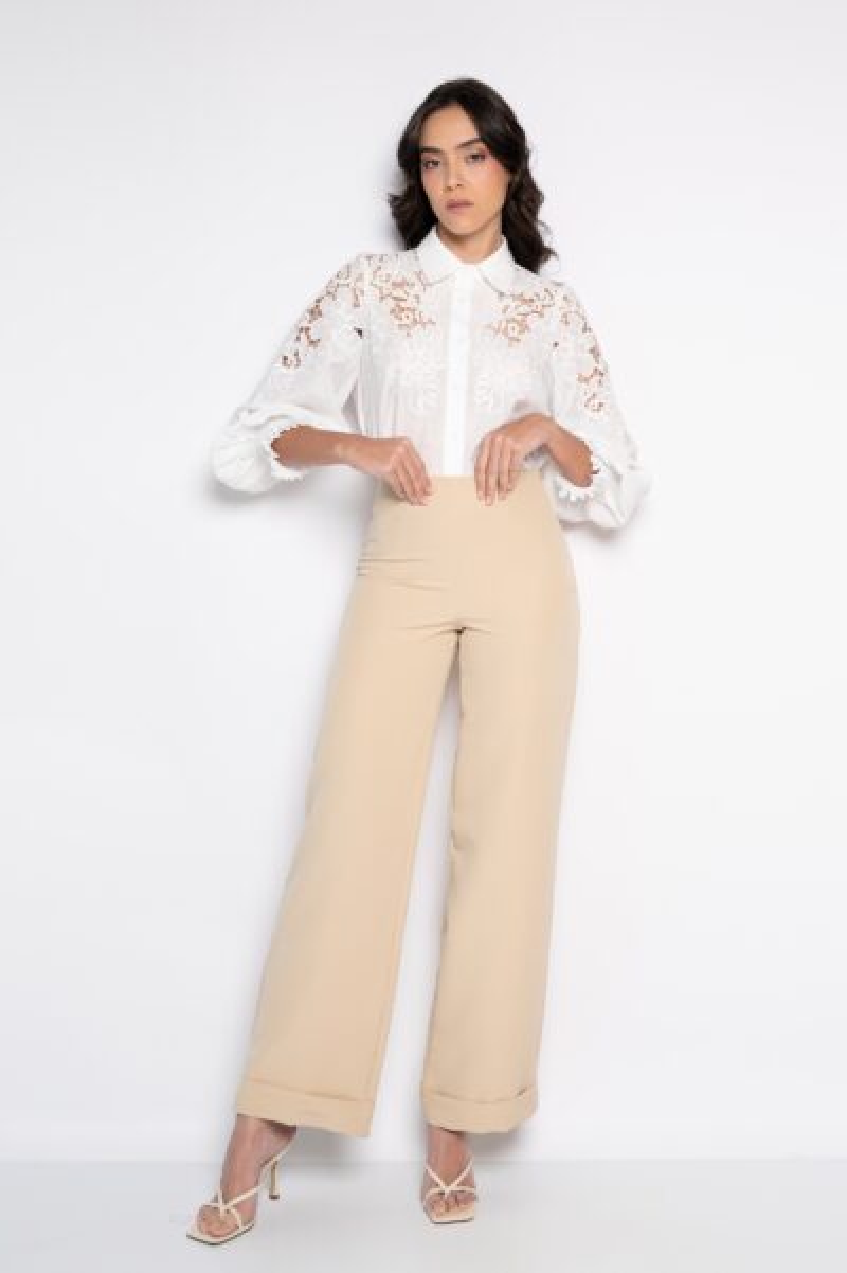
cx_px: 424
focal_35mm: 42
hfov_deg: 31.9
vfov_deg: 46.4
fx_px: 1484
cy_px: 636
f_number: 5
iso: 200
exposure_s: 1/125
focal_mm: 42
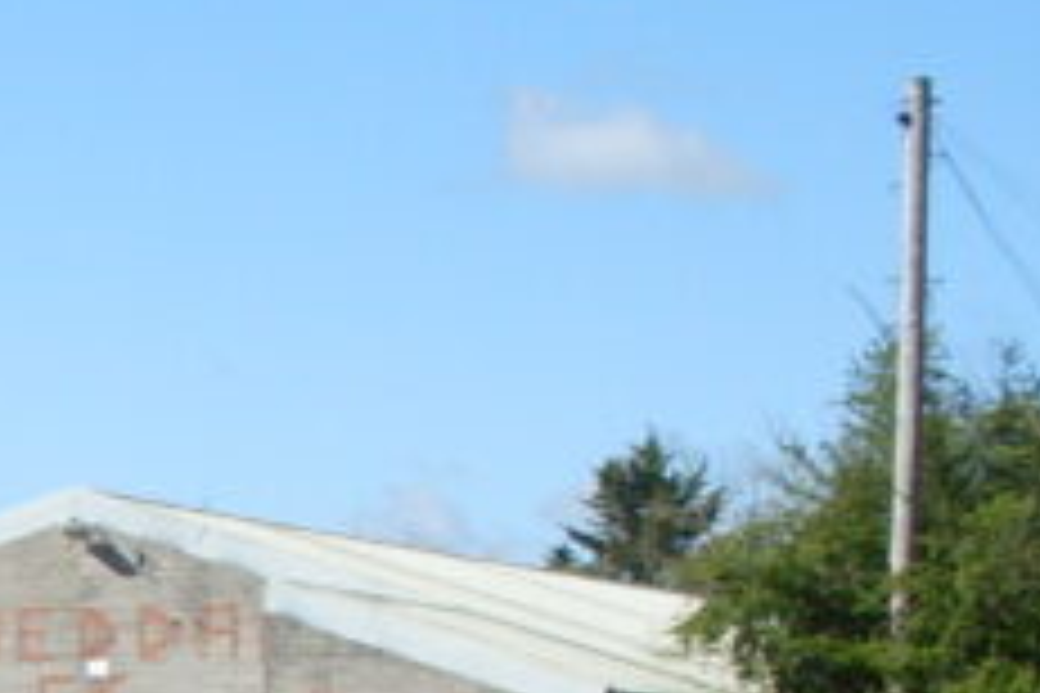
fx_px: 5055
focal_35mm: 175
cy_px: 1346
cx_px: -1022
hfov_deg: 10.8
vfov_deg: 7.6
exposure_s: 1/180
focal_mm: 6.3
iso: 80
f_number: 8.4
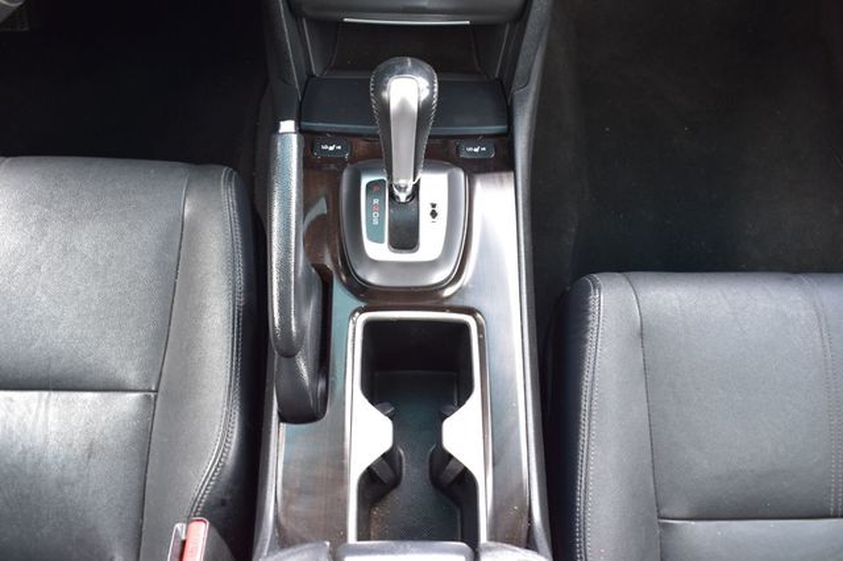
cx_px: 422
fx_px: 843
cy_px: 280
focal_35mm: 36
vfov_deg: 36.8
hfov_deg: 53.2
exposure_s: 1/15
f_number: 6.3
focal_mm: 24
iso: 400
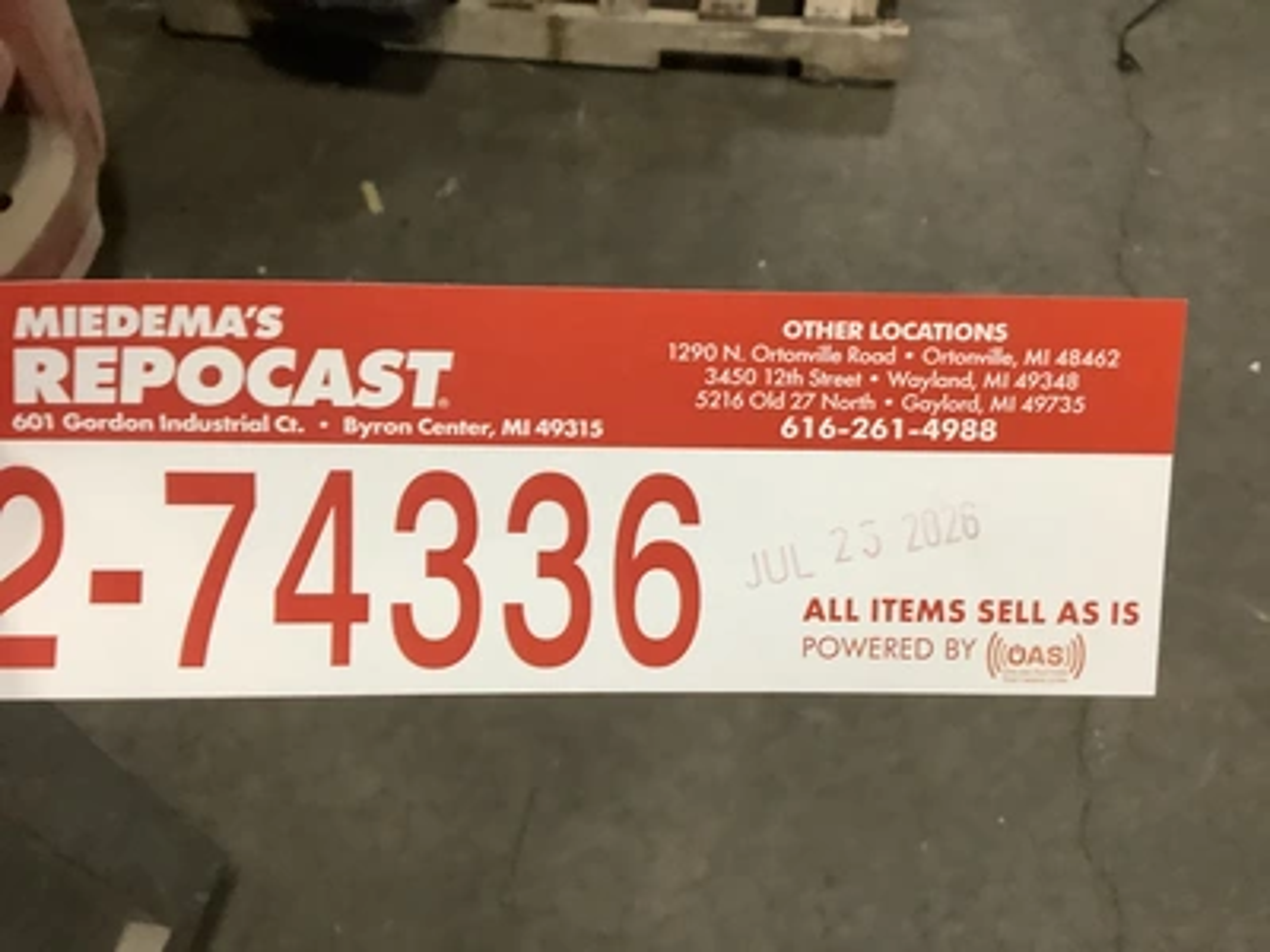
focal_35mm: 31
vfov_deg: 45.4
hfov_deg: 58.4
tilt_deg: -56.1
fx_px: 1137
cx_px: 635
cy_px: 476
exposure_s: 1/60
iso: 250
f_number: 2.4
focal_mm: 3.3
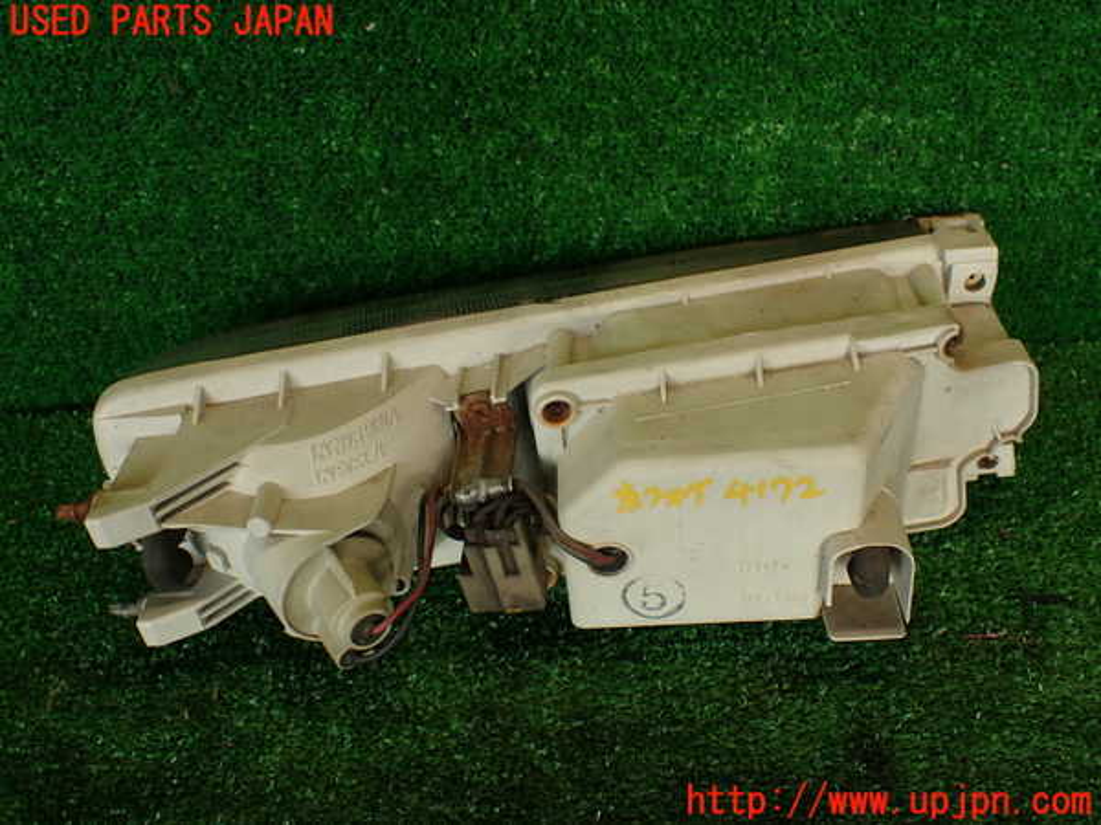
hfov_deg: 56.8
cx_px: 550
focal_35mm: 32
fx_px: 1018
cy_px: 412
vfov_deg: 44.2
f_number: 2.4
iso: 100
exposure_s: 1/60
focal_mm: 5.79
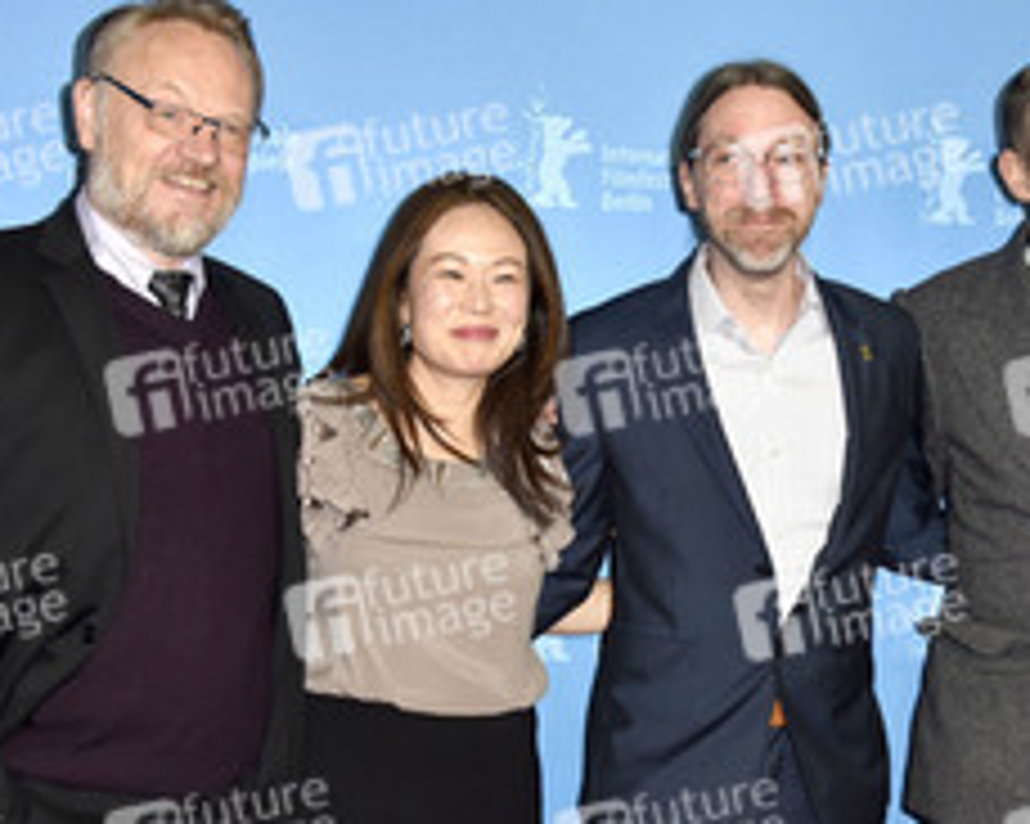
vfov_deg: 20.7
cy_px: 495
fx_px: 2255
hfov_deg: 25.5
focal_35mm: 74
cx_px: 731
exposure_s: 1/125
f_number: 5.6
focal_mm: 40
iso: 640
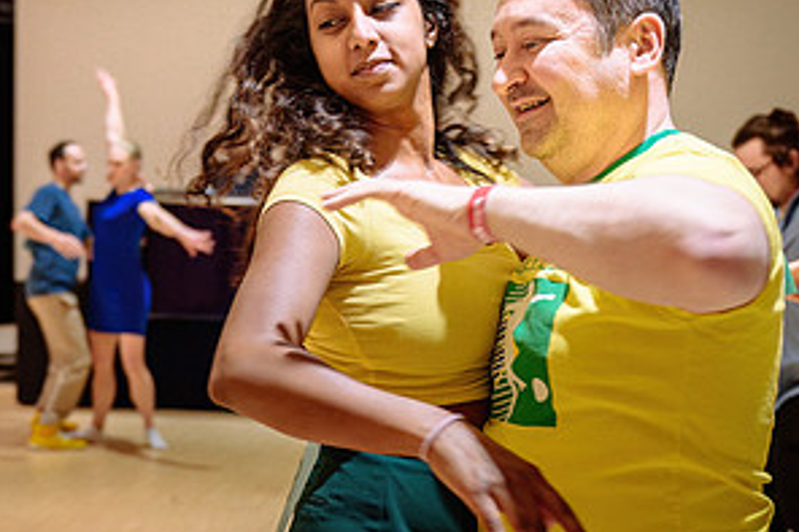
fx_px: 1641
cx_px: 226
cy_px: 326
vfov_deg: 18.4
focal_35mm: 74
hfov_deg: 27.1
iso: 1600
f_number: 2.8
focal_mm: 33
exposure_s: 1/125
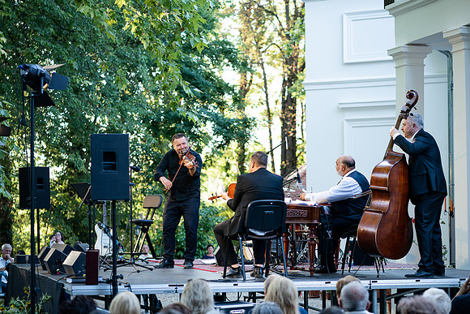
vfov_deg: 15.5
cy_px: 154
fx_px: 1150
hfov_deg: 23.1
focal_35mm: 88
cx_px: 239
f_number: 2.5
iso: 320
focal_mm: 85
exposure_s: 1/250
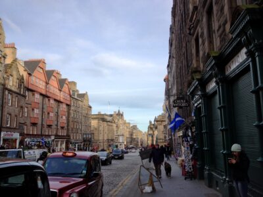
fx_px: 266
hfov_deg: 52.6
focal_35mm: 35
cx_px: 132
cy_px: 98
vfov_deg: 40.7
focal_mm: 4.28
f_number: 2.4
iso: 50
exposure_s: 1/321
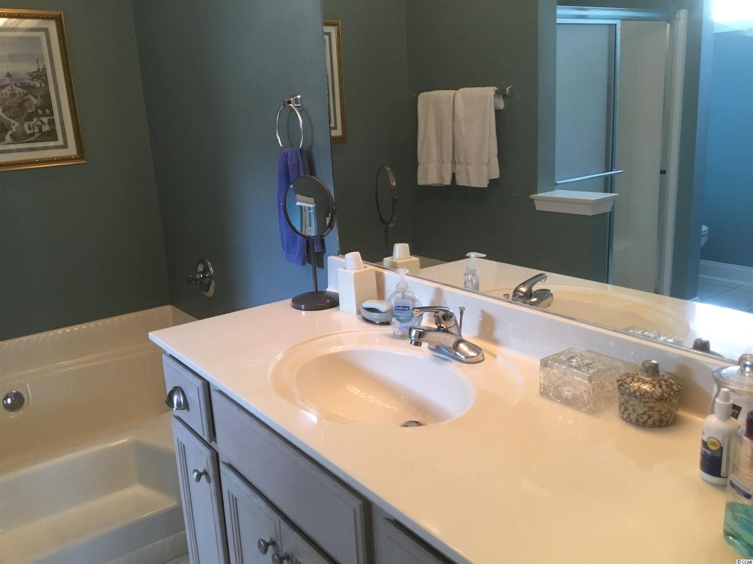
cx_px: 376
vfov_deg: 45.4
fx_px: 674
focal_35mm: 31
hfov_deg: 58.4
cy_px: 282
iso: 125
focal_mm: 3.3
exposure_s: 1/30
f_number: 2.4
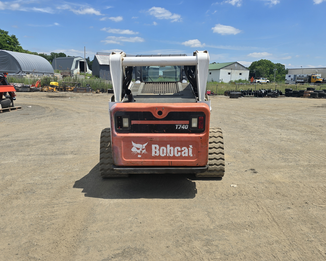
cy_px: 130
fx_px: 232
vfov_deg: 58.8
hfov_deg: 70.3
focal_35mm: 24
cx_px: 161
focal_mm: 6.3
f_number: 1.7
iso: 12
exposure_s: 1/986
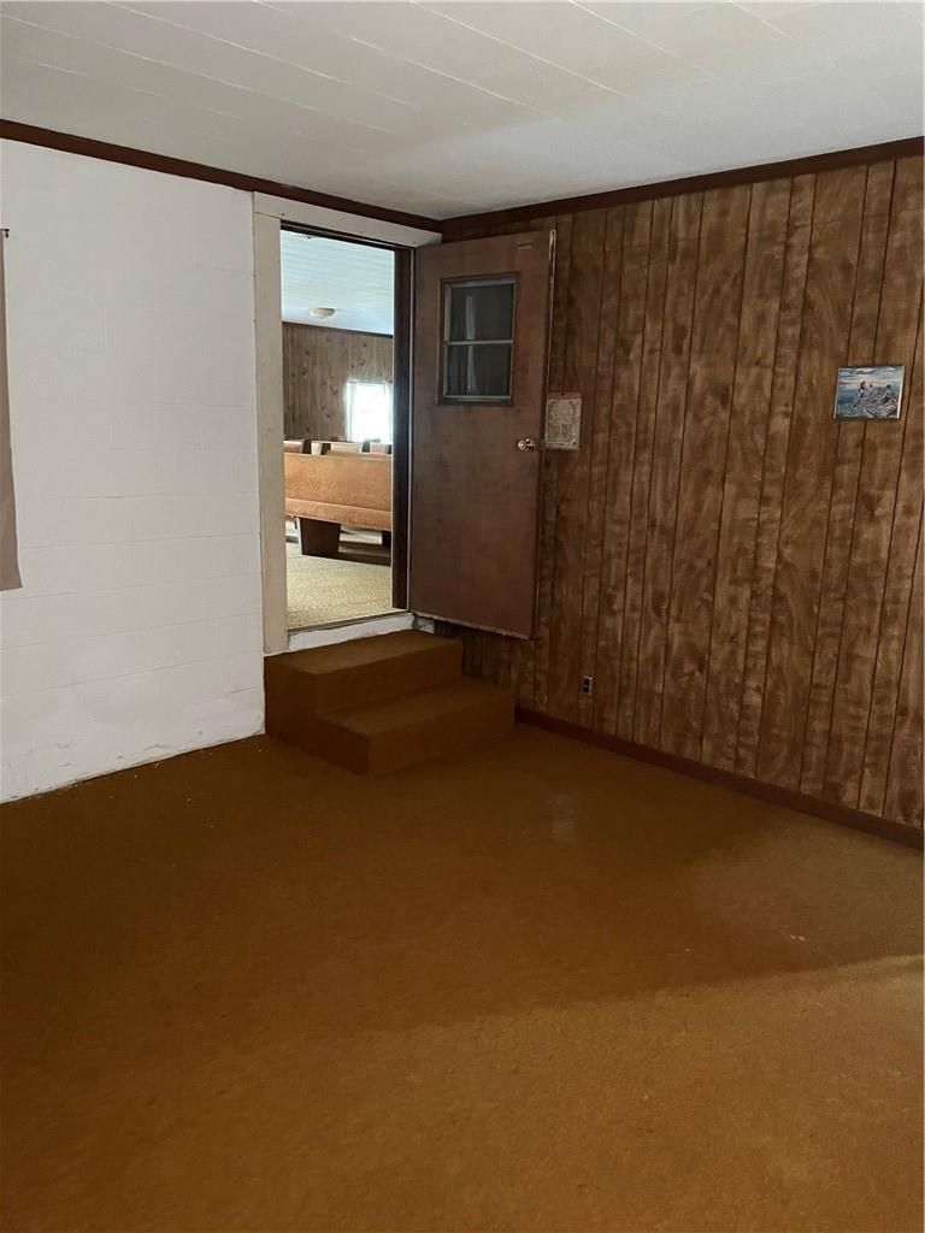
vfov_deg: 67.3
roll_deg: -1.3
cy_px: 616
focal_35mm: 26
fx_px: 926
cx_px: 462
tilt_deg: -11.9
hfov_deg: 53.1
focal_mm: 4.2
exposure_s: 1/30
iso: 800
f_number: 1.6
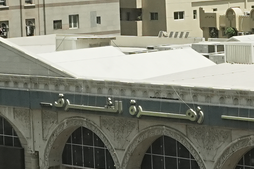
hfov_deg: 12.1
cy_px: -39
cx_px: 223
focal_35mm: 169
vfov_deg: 8.0
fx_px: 1192
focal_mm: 20
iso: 800
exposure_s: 1/90
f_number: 11
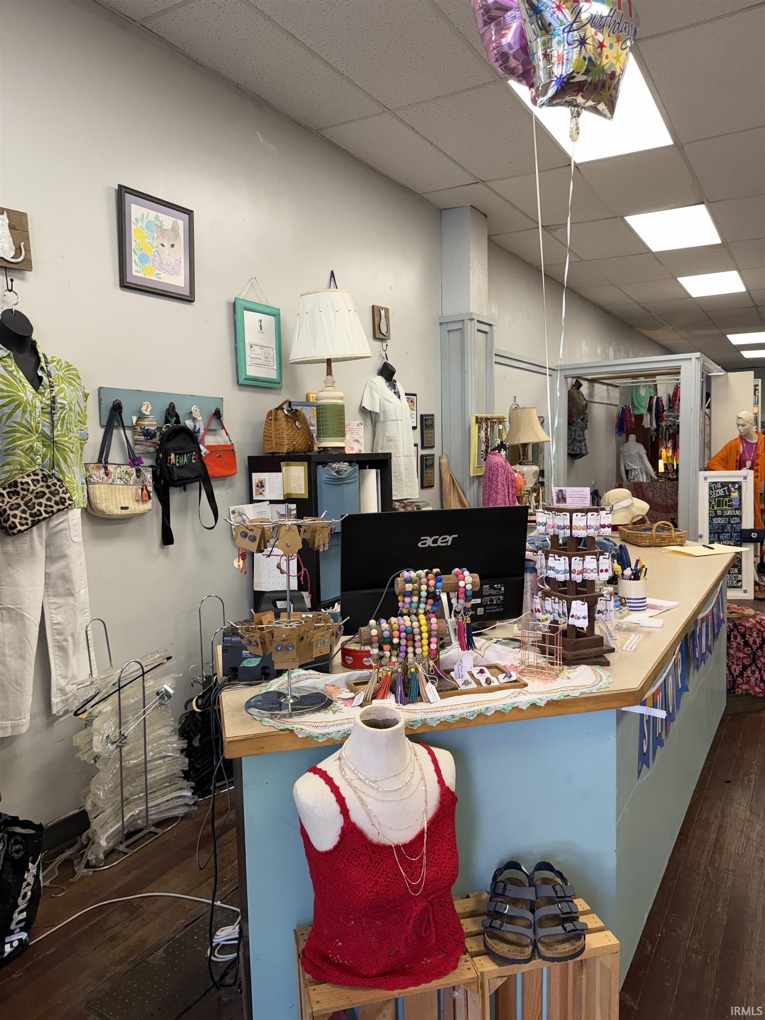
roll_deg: +1.5
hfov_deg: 56.8
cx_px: 382
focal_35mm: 24
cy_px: 510
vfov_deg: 71.6
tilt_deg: -4.3
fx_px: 707
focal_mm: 6.76
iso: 160
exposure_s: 1/120
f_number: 1.78
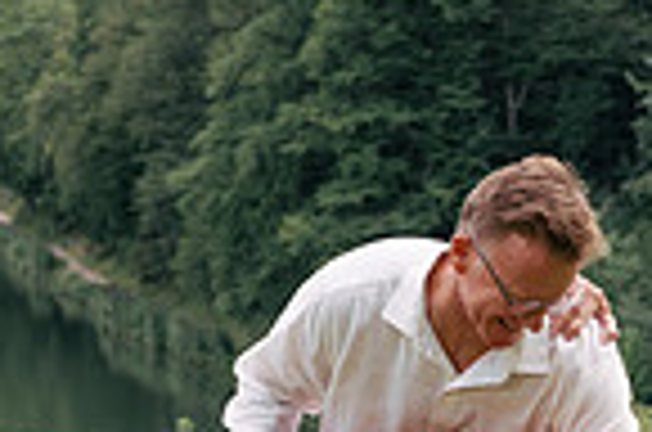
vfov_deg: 4.9
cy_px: 454
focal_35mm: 280
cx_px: 531
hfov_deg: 7.4
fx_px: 5060
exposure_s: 1/250
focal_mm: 70
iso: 500
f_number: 6.3
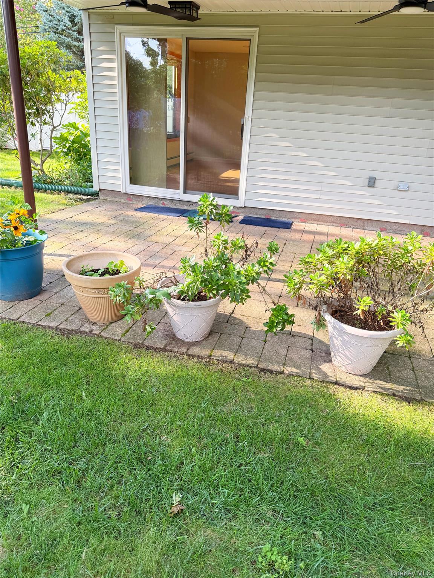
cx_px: 217
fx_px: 401
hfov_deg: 56.8
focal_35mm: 24
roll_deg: -2.6
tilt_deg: -23.4
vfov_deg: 71.6
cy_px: 289
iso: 80
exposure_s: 1/379
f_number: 1.78
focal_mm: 6.76
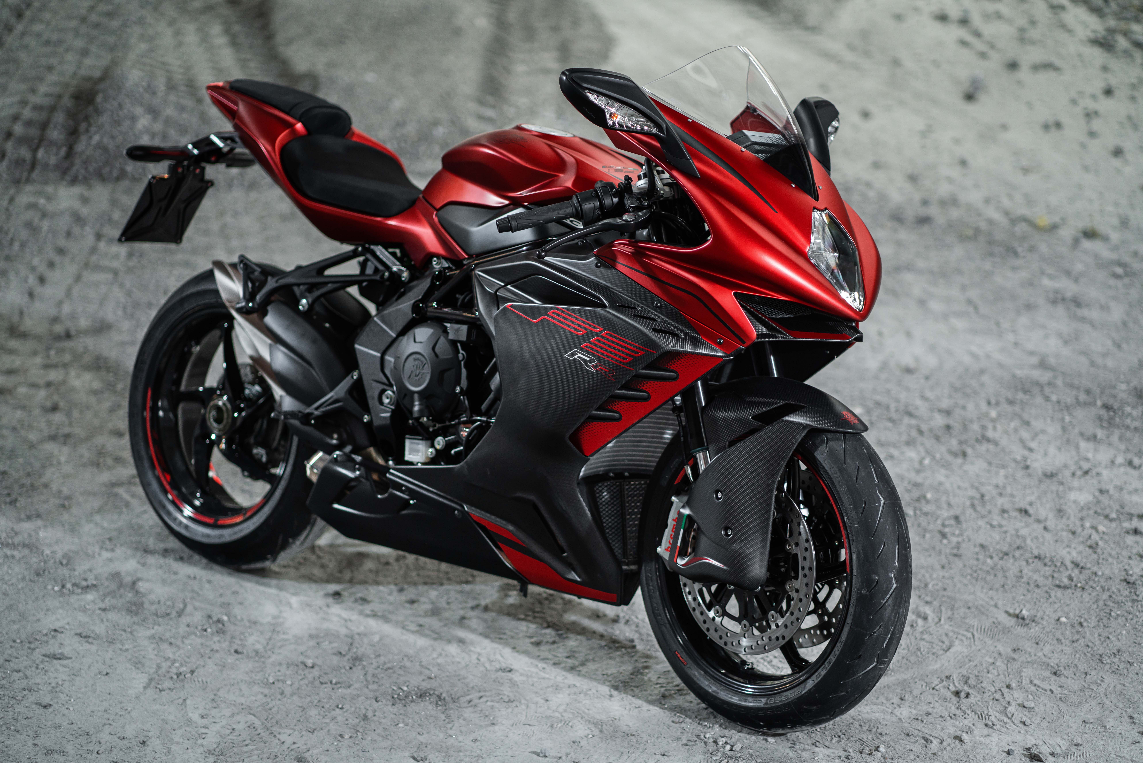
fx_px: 2699
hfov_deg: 23.9
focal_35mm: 85
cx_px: 572
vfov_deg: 16.1
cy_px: 382
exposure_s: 1/60
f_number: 2
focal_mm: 85
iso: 320
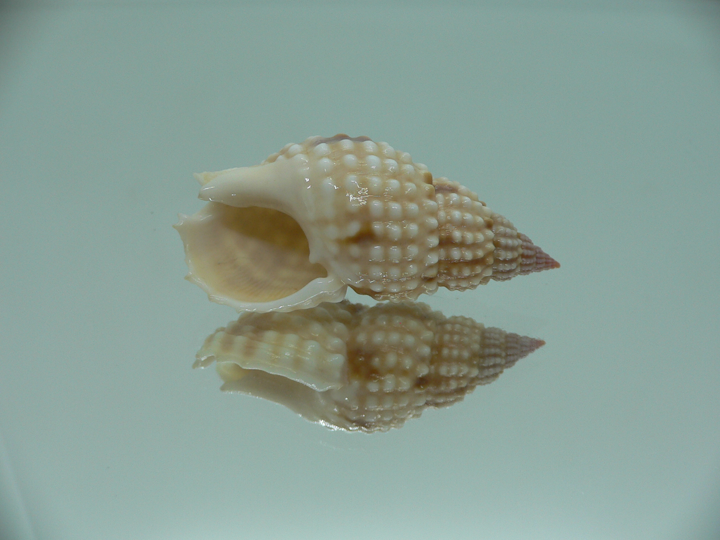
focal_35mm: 35
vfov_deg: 40.7
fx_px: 728
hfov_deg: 52.6
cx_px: 360
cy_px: 270
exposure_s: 1/60
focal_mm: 4.6
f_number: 2.8
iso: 80
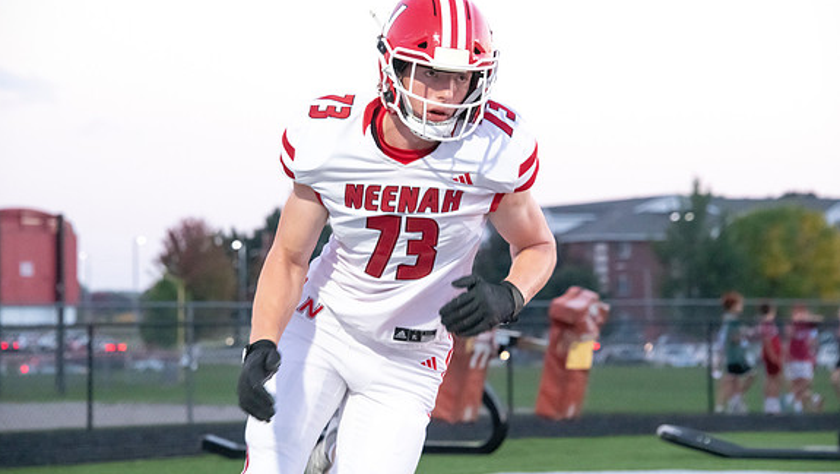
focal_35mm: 169
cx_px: 419
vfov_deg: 7.2
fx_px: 3766
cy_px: 230
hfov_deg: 12.7
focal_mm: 160
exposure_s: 1/320
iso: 10000
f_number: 7.1
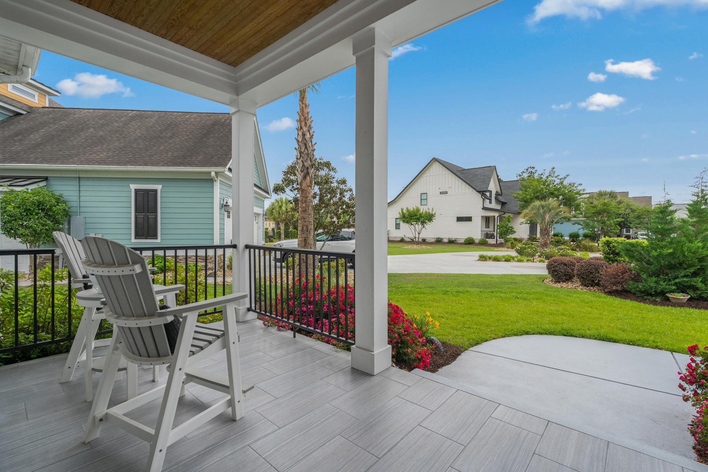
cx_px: 354
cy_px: 236
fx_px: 315
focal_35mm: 16
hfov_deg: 96.7
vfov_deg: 73.8
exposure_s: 1/250
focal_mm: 16
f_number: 8
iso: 400
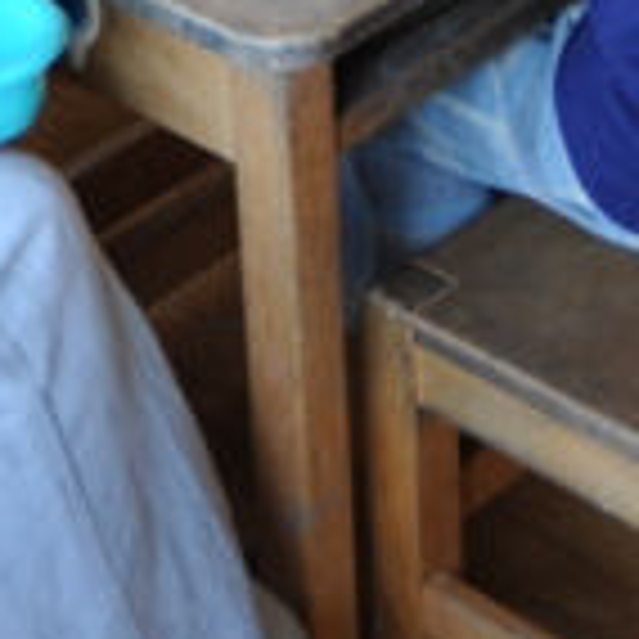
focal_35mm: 144
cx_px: 63
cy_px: -477
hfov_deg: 12.0
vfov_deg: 11.3
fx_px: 3007
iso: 1600
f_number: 4.5
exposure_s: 1/80
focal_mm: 30
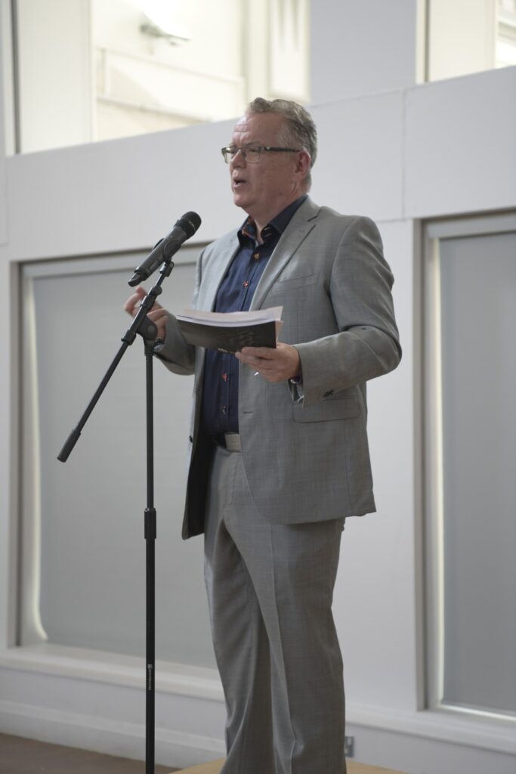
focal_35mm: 70
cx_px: 258
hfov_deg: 19.5
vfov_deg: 28.8
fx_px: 1504
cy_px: 387
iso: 1250
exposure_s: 1/80
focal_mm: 70
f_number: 2.8
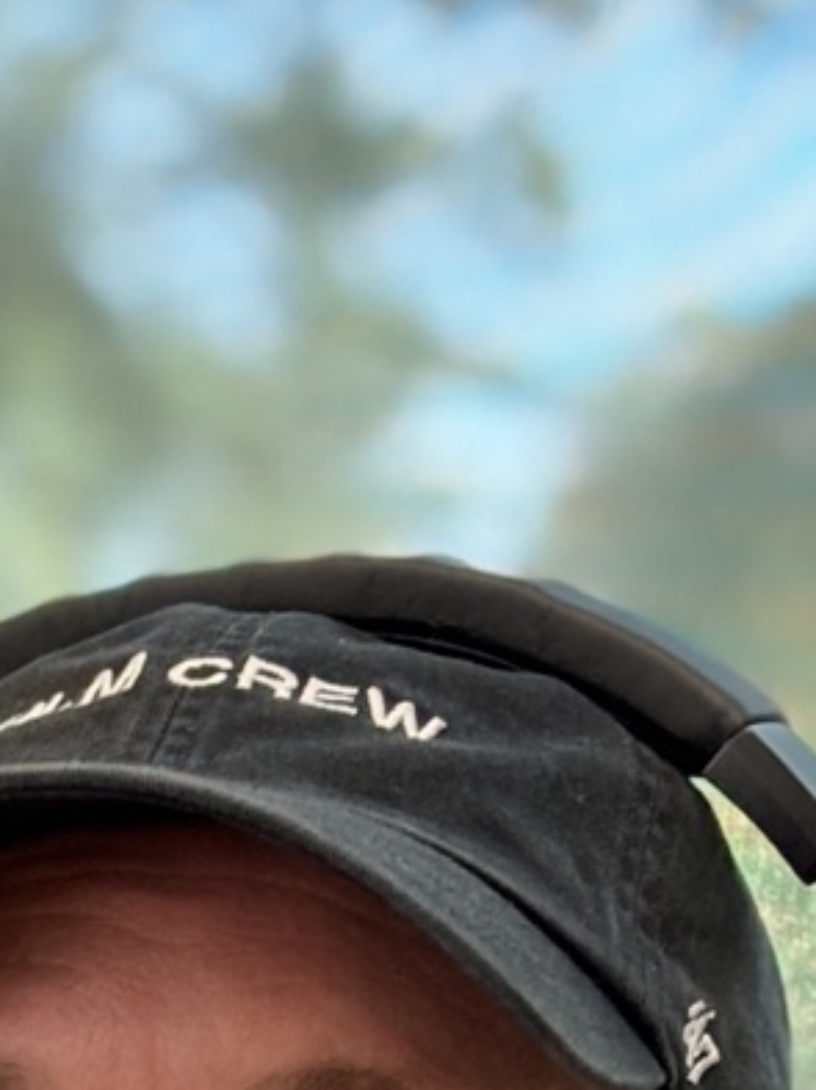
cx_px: -380
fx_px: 6230
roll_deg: -3.4
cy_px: 1629
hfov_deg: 7.4
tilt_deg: -5.5
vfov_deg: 9.7
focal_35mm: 198
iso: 200
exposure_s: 1/40
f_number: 1.6
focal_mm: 5.96
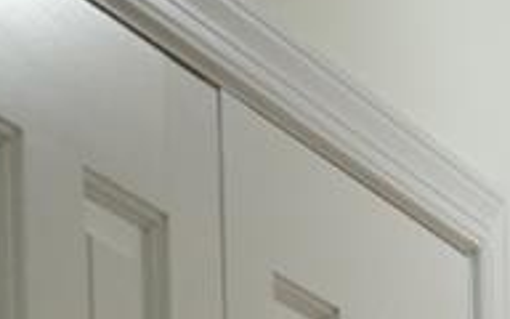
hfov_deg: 7.2
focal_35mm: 287
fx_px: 3989
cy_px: 1034
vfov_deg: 4.4
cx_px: 685
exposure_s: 1/30
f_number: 7.1
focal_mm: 24
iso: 400
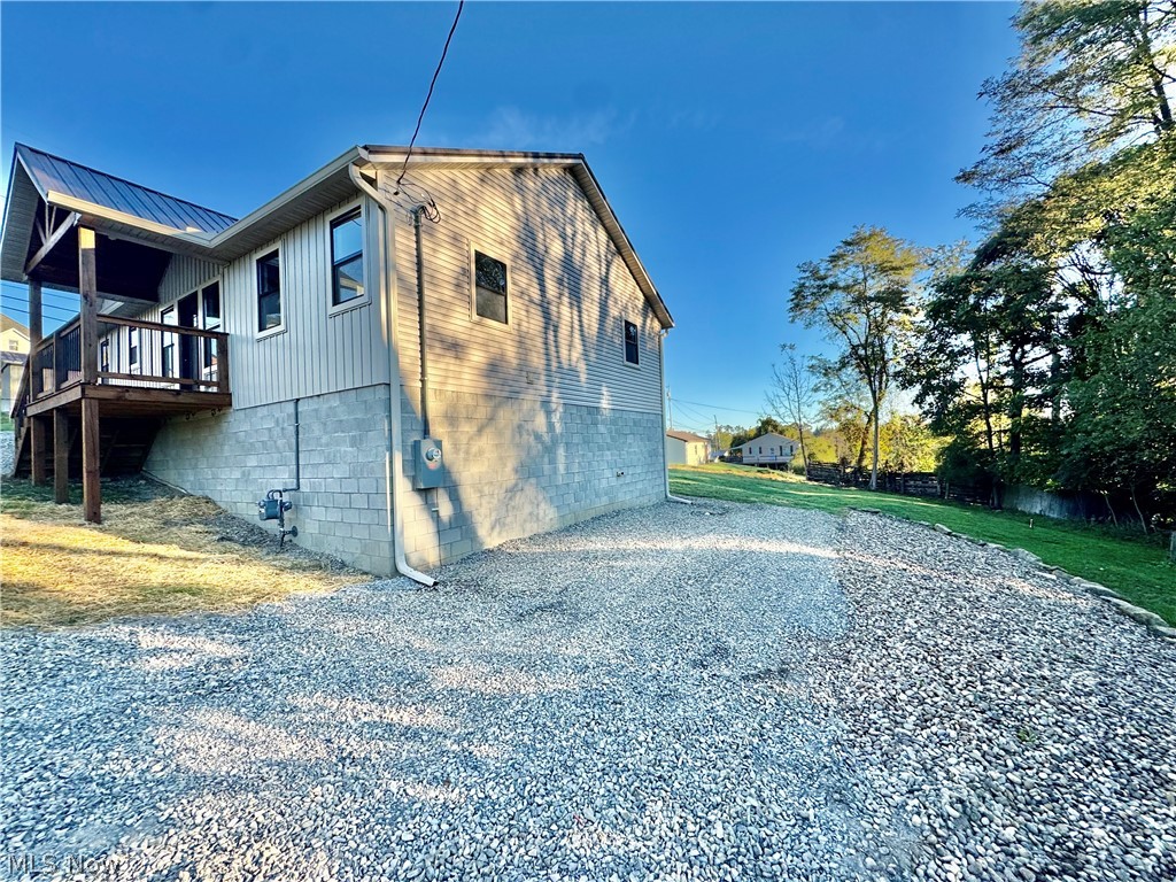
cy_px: 441
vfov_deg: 85.7
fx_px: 476
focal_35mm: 14
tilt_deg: +5.0
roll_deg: +2.1
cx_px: 588
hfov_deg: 102.1
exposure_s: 1/565
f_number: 2.2
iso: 40
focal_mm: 2.22
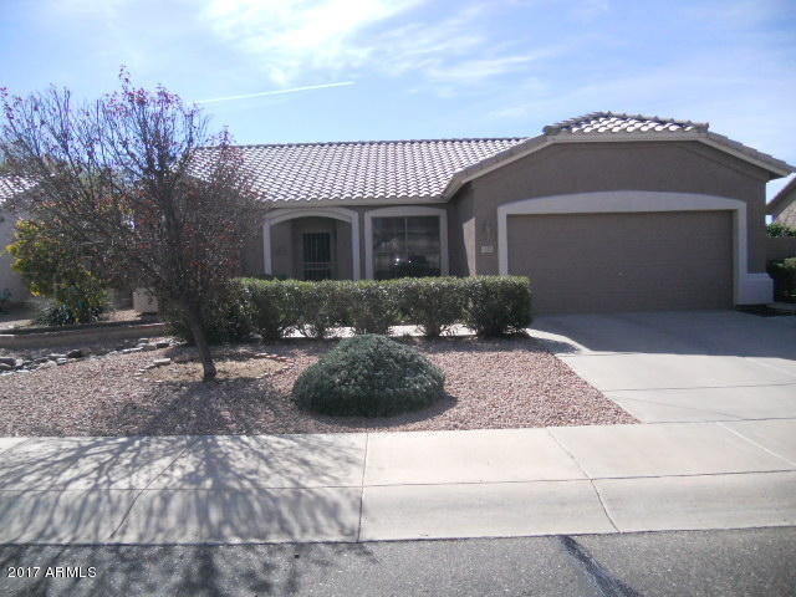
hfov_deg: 65.3
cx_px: 398
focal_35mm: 27
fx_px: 621
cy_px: 298
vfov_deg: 51.4
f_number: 8
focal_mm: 4.9
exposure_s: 1/640
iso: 400
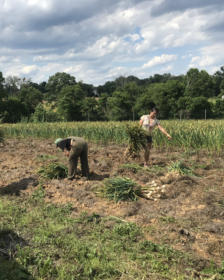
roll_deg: +1.8
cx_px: 91
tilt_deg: -8.9
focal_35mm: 37
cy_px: 141
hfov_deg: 40.0
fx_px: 307
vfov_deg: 49.1
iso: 20
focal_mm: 3.99
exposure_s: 1/2660
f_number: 1.8
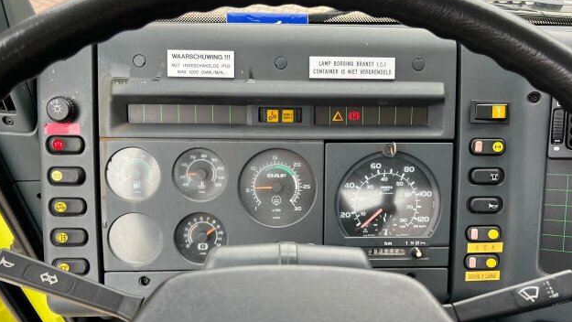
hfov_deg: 66.0
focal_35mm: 29
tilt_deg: -47.7
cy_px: 201
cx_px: 287
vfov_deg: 39.9
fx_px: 440
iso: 125
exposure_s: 1/108
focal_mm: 5.7
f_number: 1.5
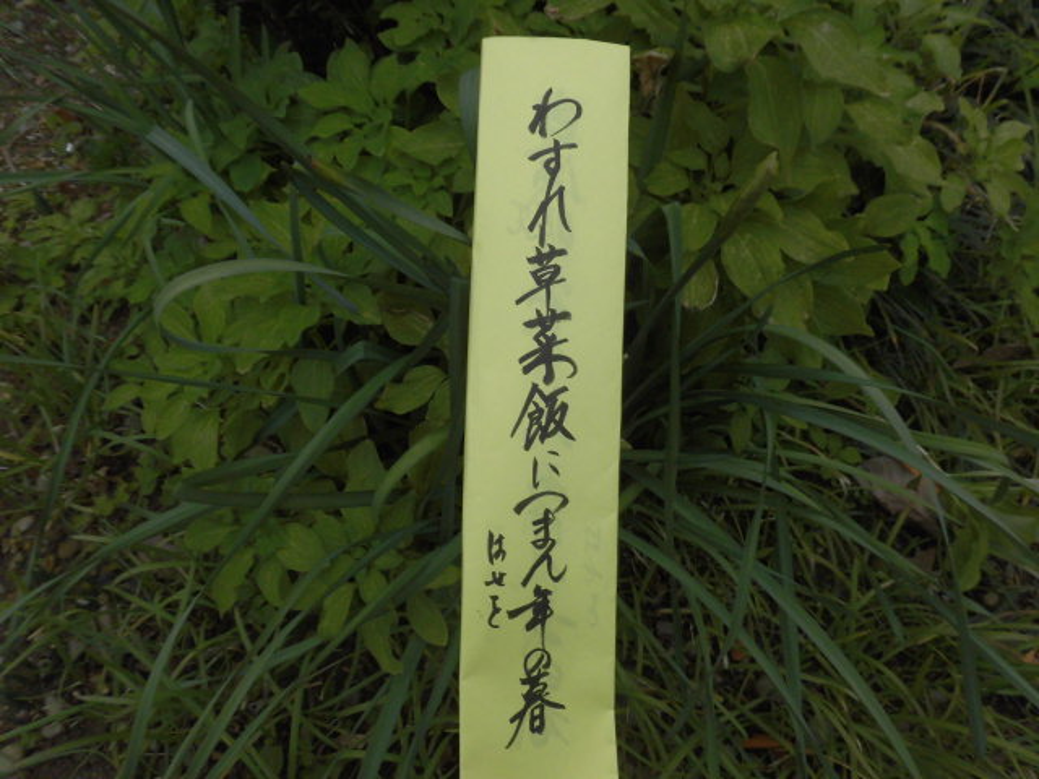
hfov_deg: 71.6
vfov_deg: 56.8
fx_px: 720
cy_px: 390
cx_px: 520
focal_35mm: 24
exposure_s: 1/200
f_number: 7.8
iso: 100
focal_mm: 4.3
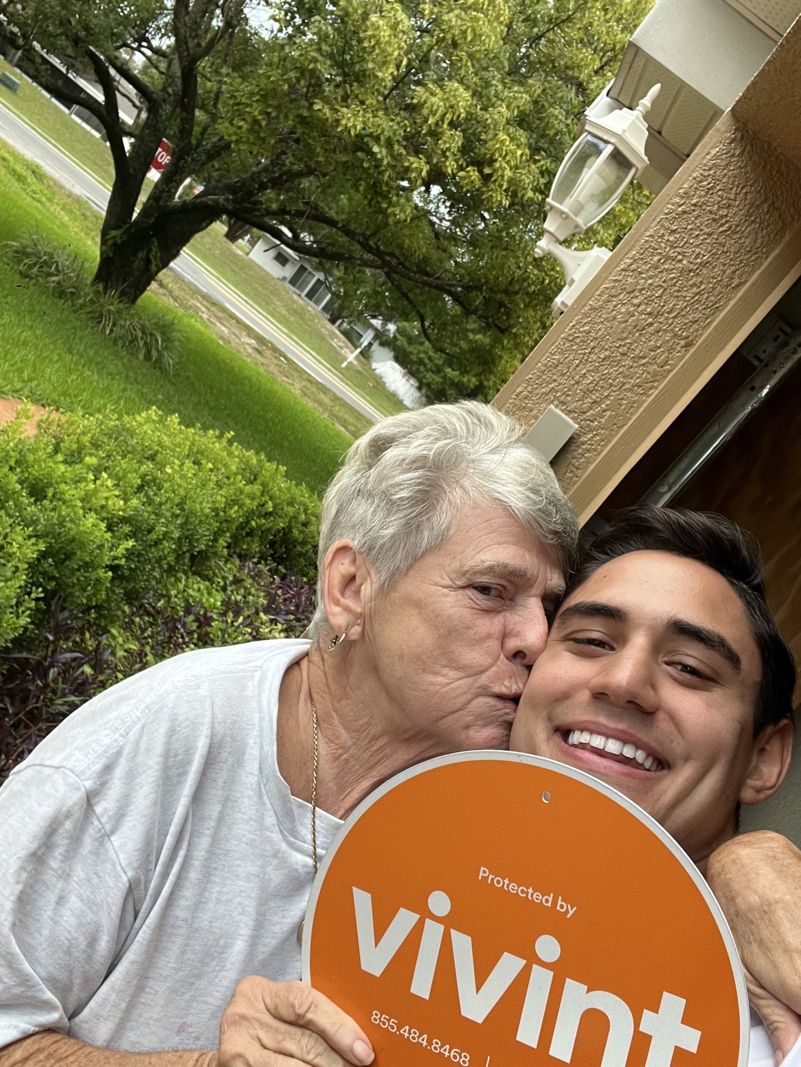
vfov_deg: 60.0
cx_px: 400
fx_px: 926
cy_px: 534
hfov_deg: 46.8
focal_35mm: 30
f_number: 2.2
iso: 100
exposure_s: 1/94
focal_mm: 2.71
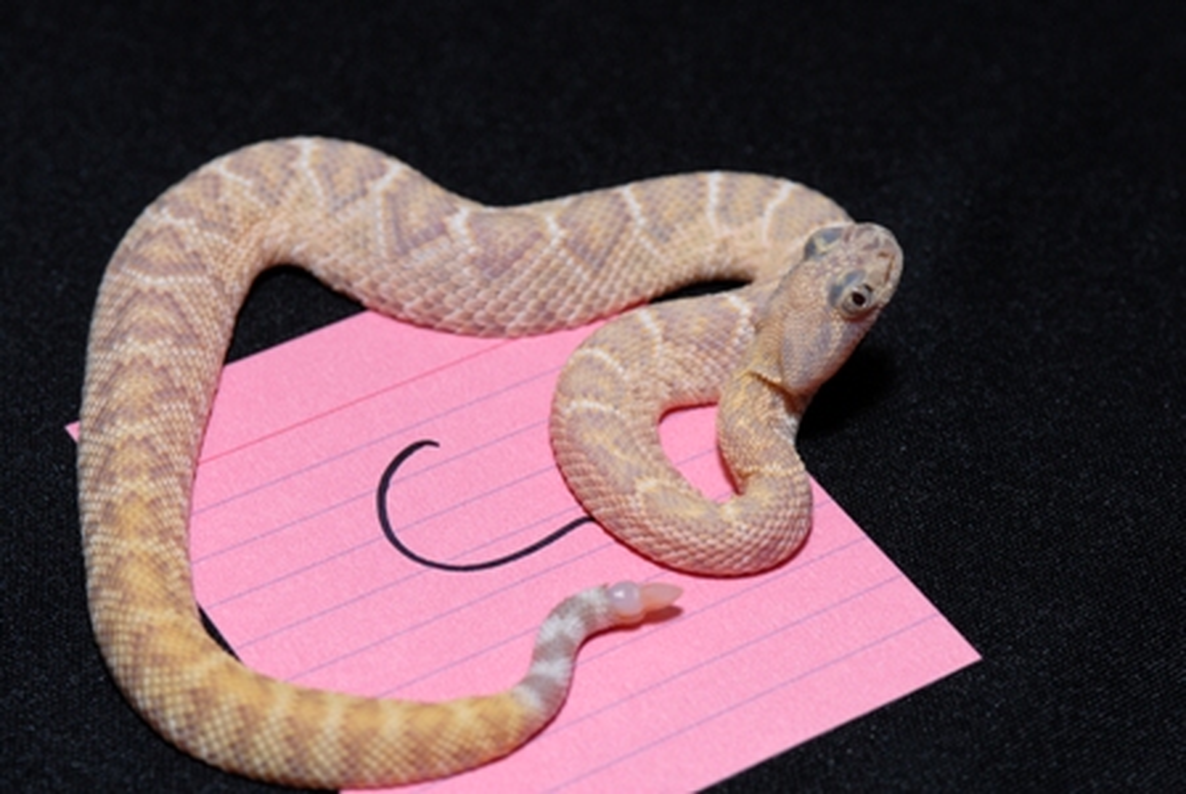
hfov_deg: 19.4
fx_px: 3464
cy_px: 397
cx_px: 593
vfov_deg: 13.1
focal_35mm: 105
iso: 320
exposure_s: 1/125
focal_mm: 70
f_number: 9
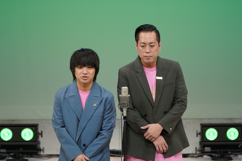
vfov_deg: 2.3
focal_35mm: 600
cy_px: 80
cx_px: 121
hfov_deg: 3.4
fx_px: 4033
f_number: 5.6
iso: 5000
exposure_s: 1/250
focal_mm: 400
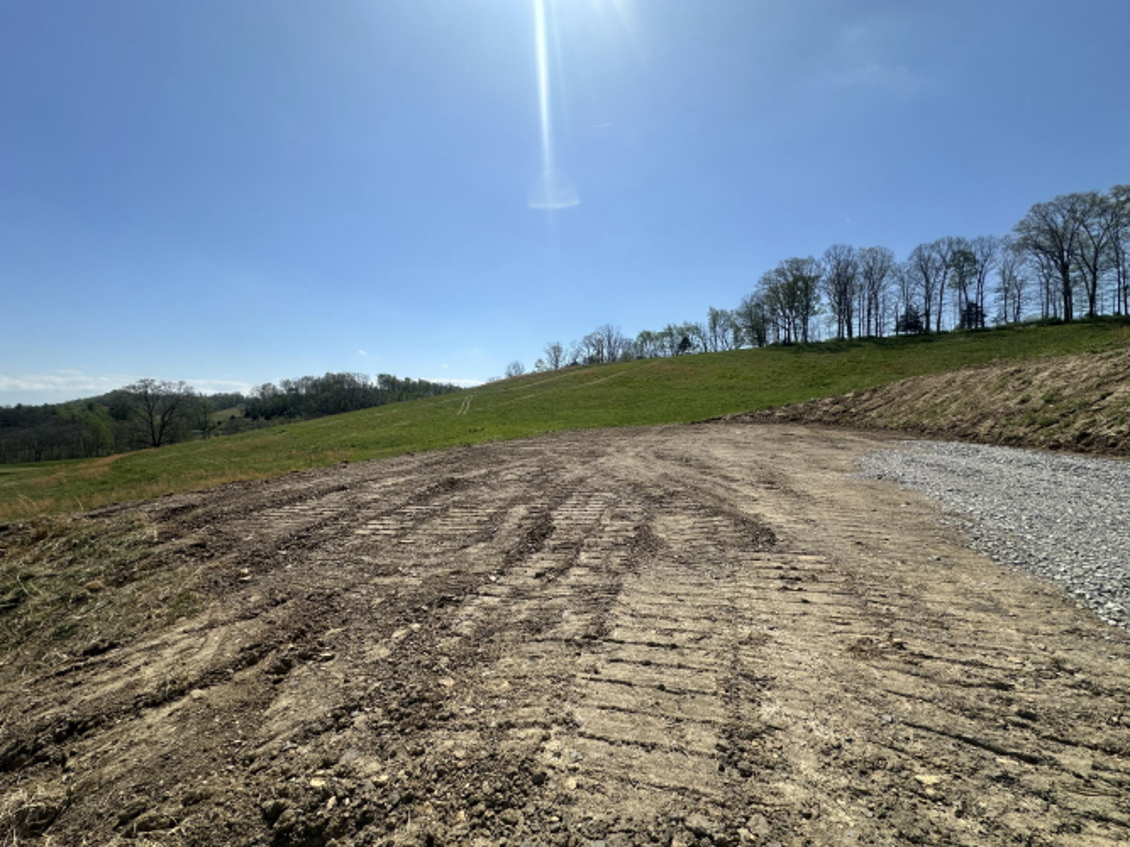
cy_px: 424
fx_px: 457
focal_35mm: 14
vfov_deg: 85.7
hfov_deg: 102.1
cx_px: 565
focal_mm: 2.22
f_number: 2.2
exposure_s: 1/3509
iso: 50
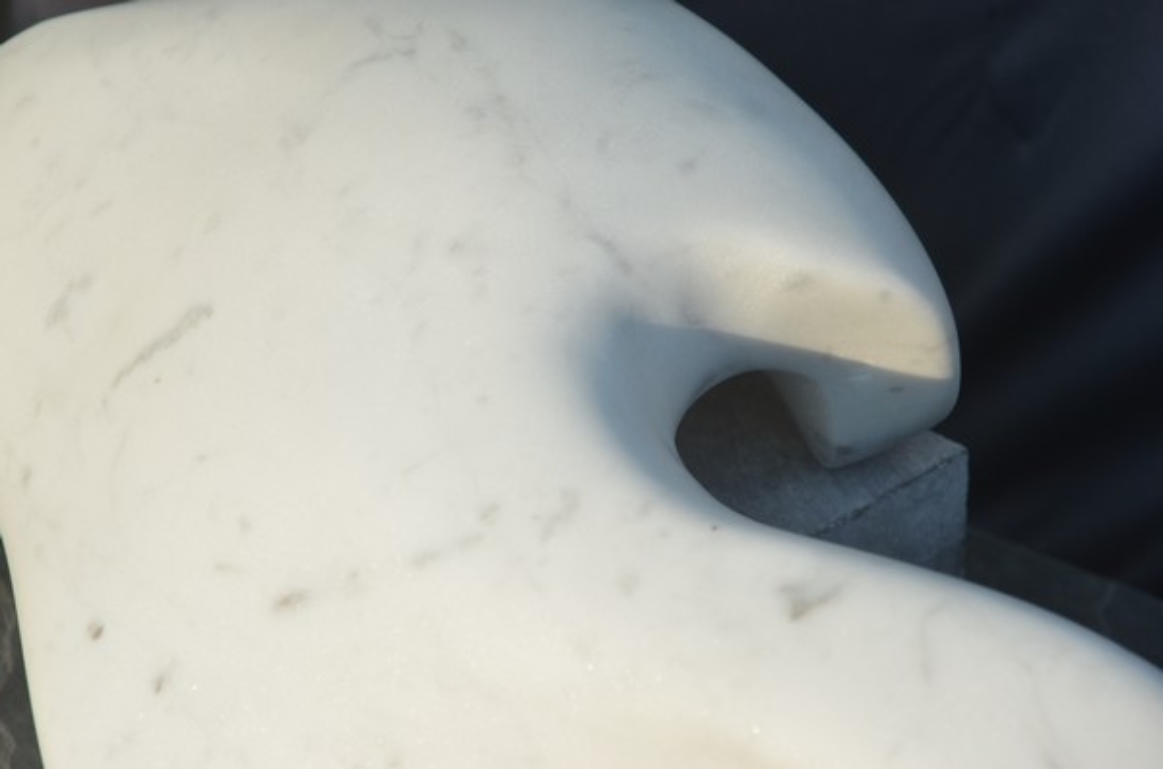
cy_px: 384
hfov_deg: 13.1
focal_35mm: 158
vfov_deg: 8.7
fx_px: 5076
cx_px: 582
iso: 320
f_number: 13
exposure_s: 1/320
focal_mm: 105
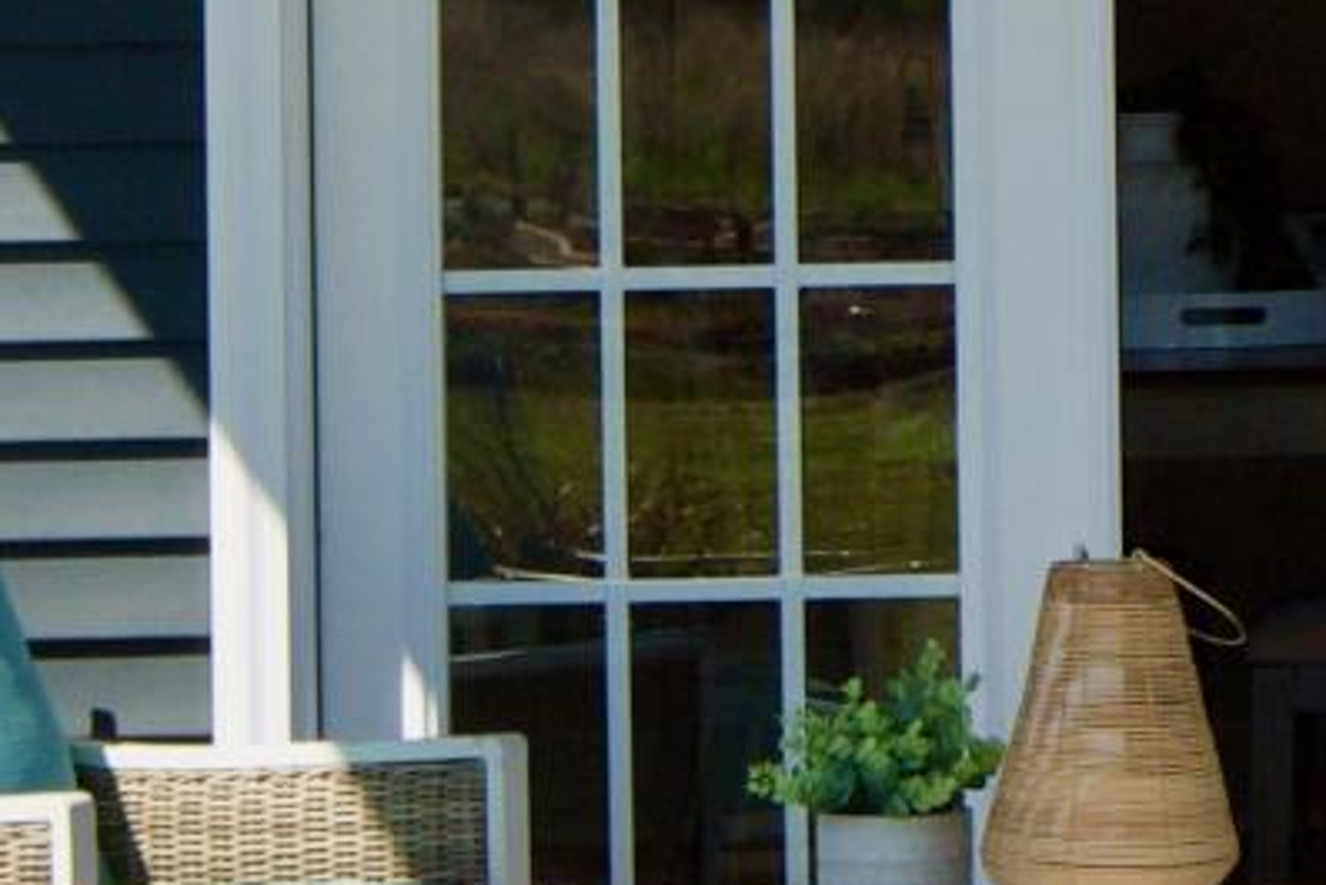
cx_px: 2171
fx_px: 10022
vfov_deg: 5.0
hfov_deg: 7.4
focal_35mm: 272
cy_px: -377
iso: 200
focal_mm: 24
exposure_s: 1/640
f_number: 8
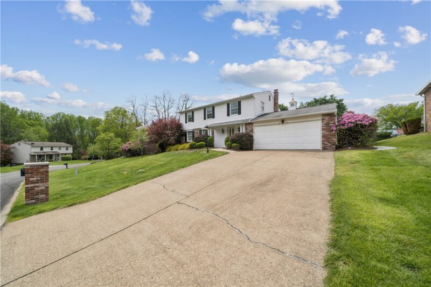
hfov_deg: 112.6
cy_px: 144
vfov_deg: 90.0
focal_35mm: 12
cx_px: 216
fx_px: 144
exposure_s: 1/60
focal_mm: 12
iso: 50
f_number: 11
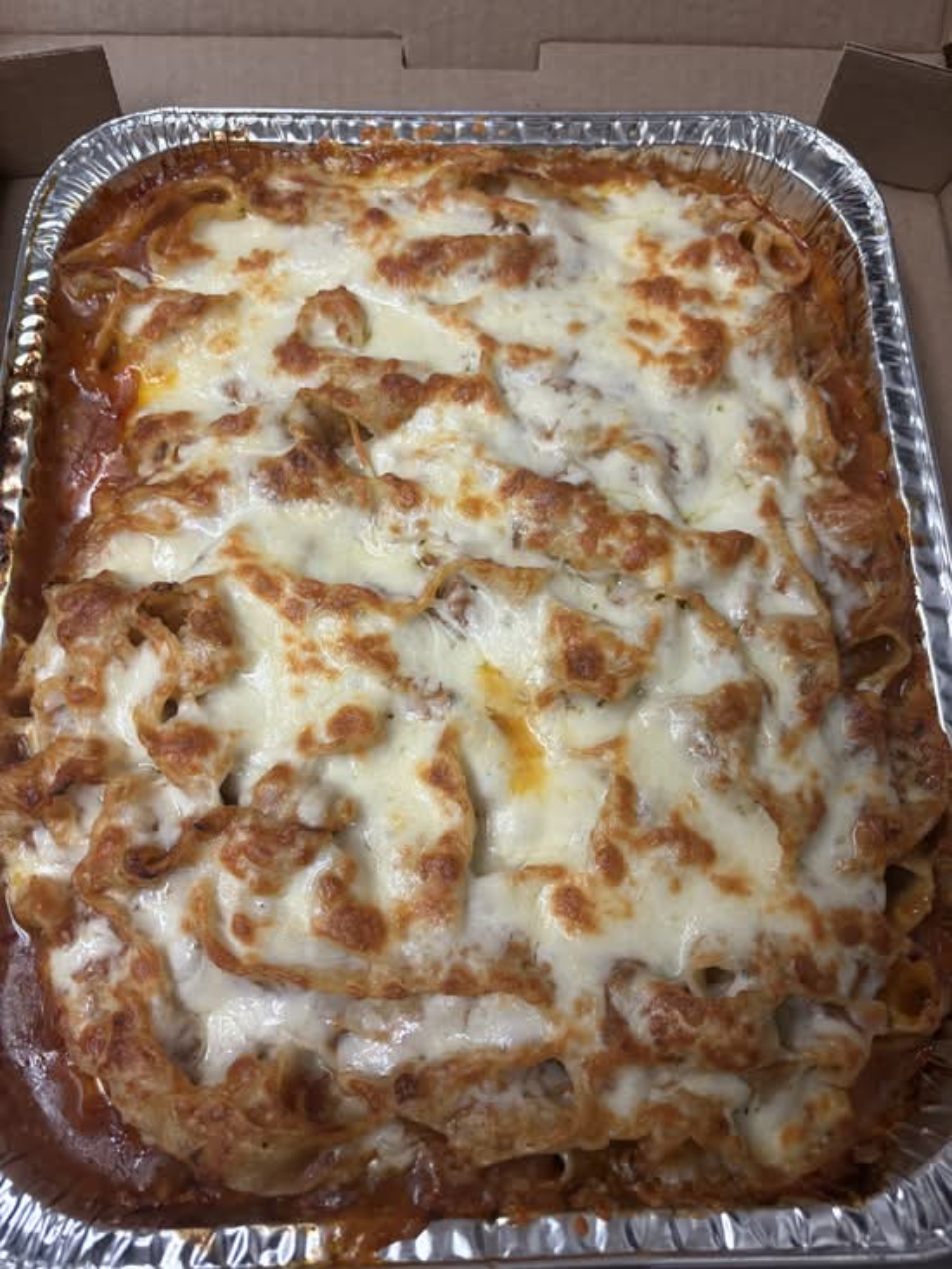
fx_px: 953
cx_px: 476
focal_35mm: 26
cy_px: 634
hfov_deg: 53.1
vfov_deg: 67.3
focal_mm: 5.96
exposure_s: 1/60
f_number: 1.6
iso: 200
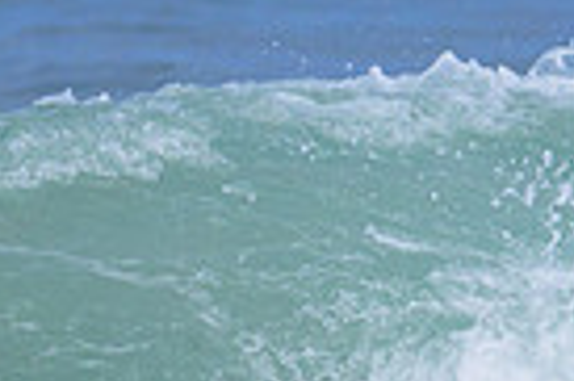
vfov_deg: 0.6
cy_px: 607
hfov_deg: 0.8
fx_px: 39192
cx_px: 818
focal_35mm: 2461
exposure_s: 1/2000
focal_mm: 470
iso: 400
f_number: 11
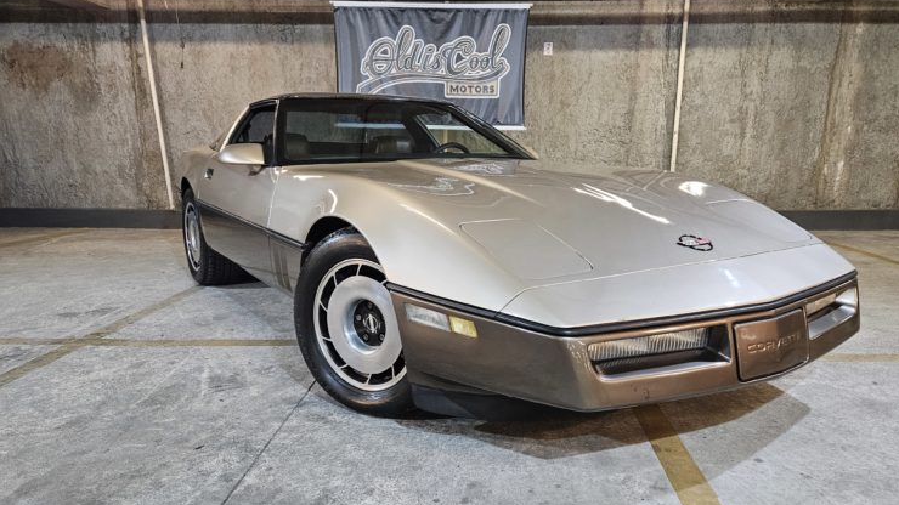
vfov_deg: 43.9
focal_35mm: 26
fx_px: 620
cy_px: 324
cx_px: 465
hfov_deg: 71.9
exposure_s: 1/120
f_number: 1.8
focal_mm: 5.4
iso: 500
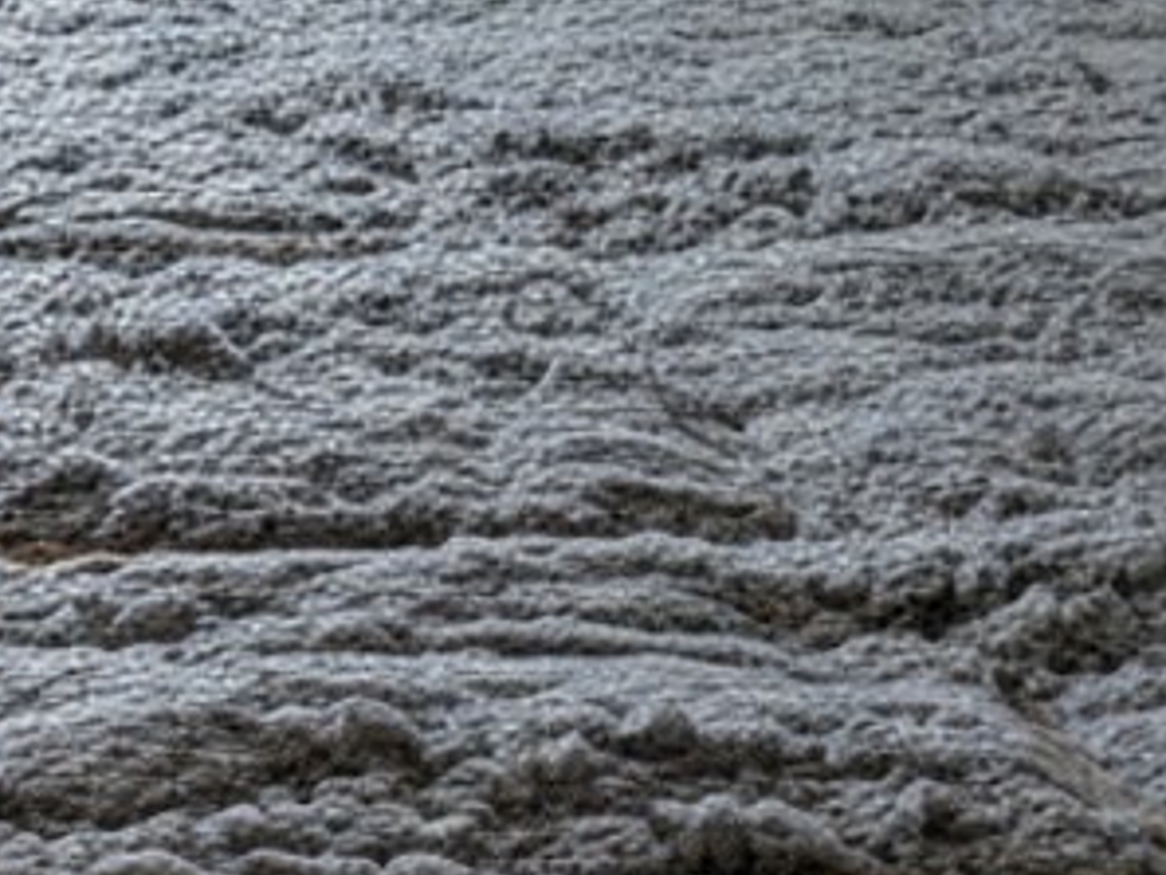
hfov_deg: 16.4
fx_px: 3538
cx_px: -777
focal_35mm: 105
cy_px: 926
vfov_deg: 13.8
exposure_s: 1/847
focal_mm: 5.7
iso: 500
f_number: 1.6
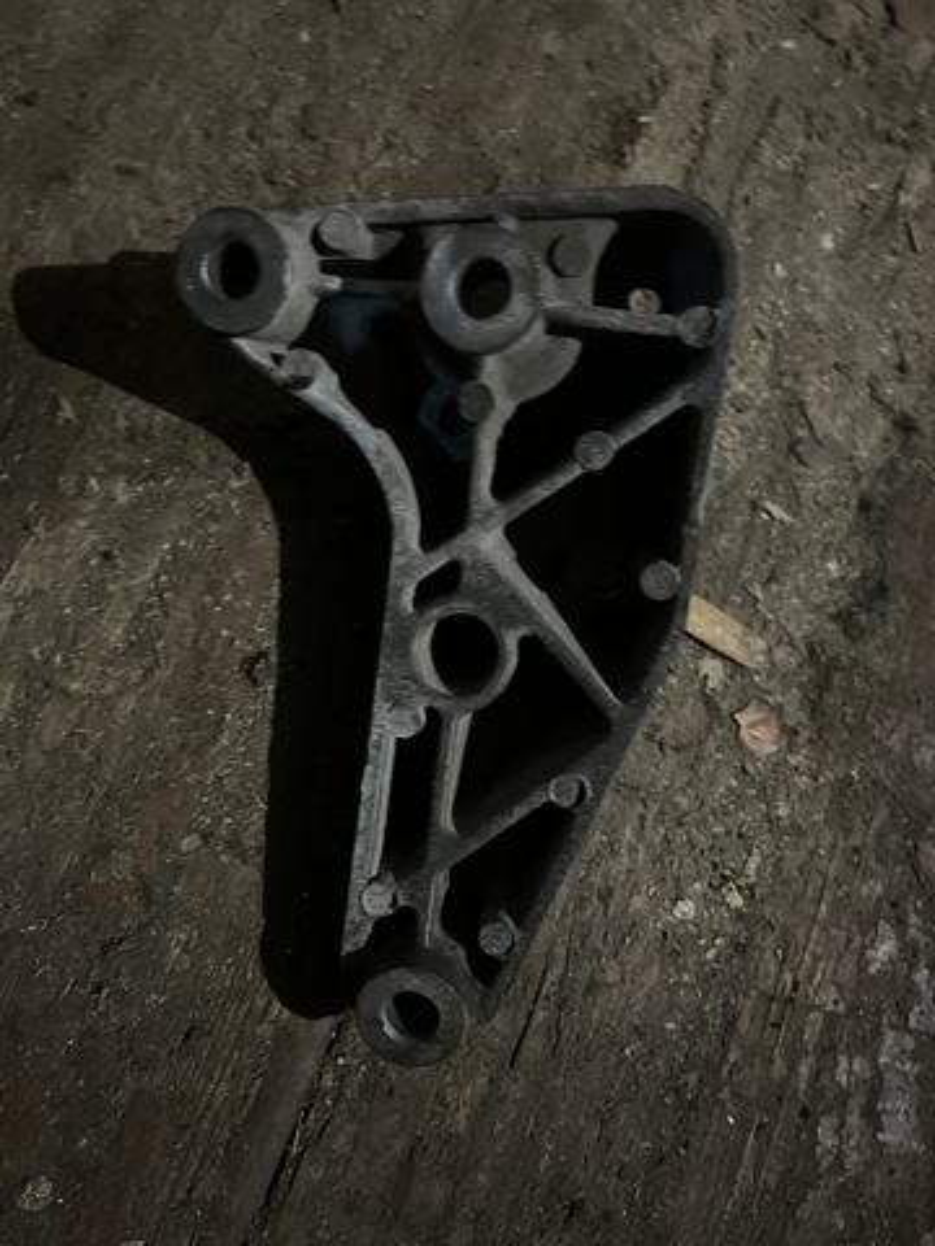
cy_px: 623
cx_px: 468
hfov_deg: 53.1
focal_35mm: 26
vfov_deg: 67.3
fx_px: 936
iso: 1600
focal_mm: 5.1
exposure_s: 1/17
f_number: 1.6
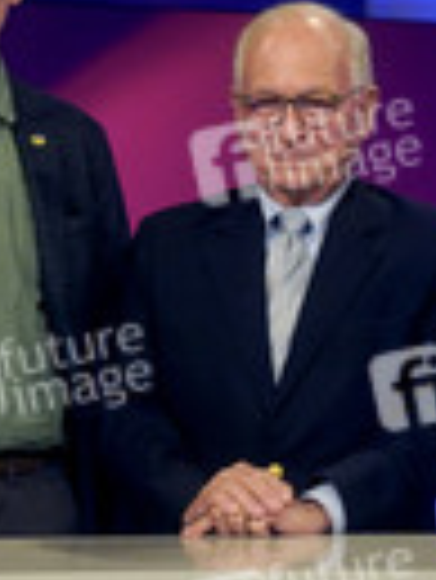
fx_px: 2532
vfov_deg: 13.1
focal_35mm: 151
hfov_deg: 9.8
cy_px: 265
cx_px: 366
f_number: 1.4
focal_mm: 30
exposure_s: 1/800
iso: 640
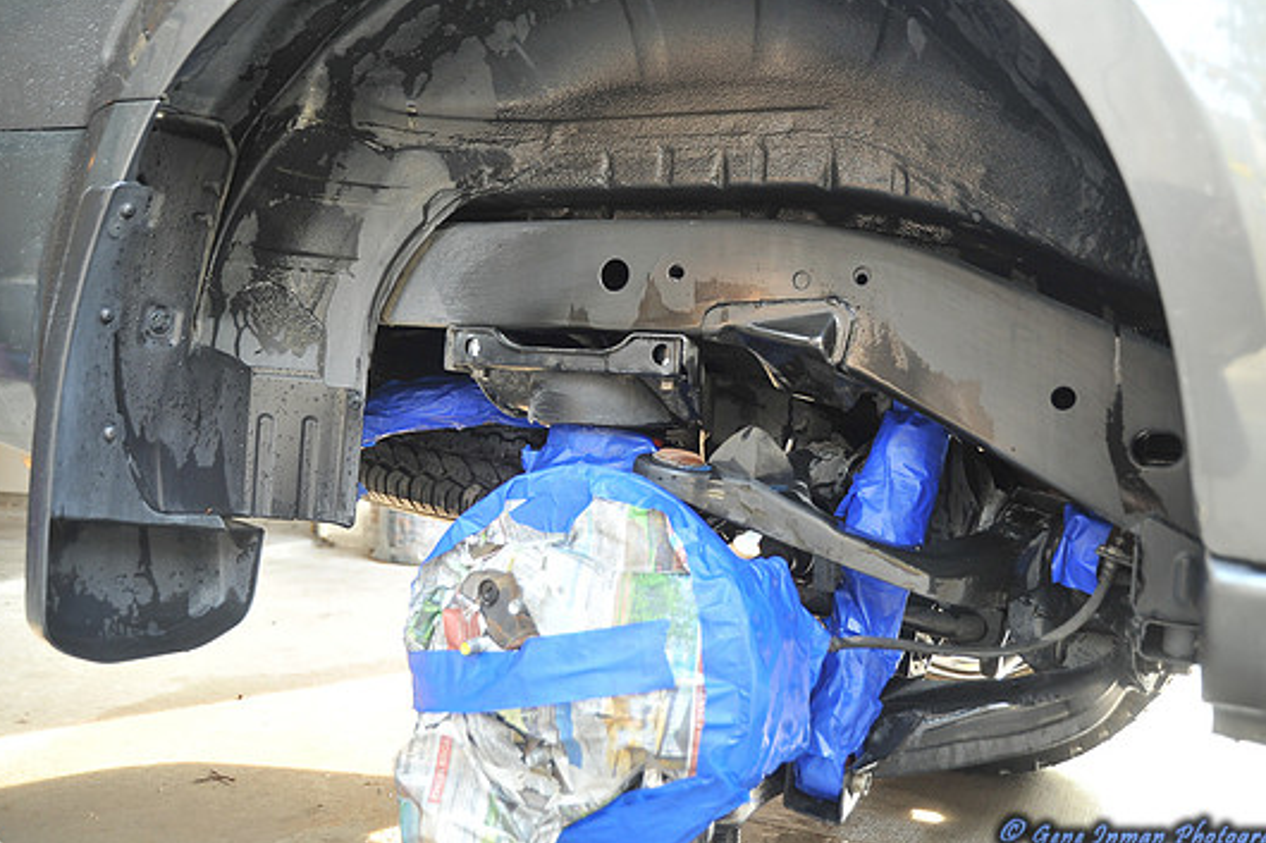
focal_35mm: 35
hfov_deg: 54.4
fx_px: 1230
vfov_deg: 37.8
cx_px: 640
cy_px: 408
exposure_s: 1/60
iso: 560
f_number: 4.5
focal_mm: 32
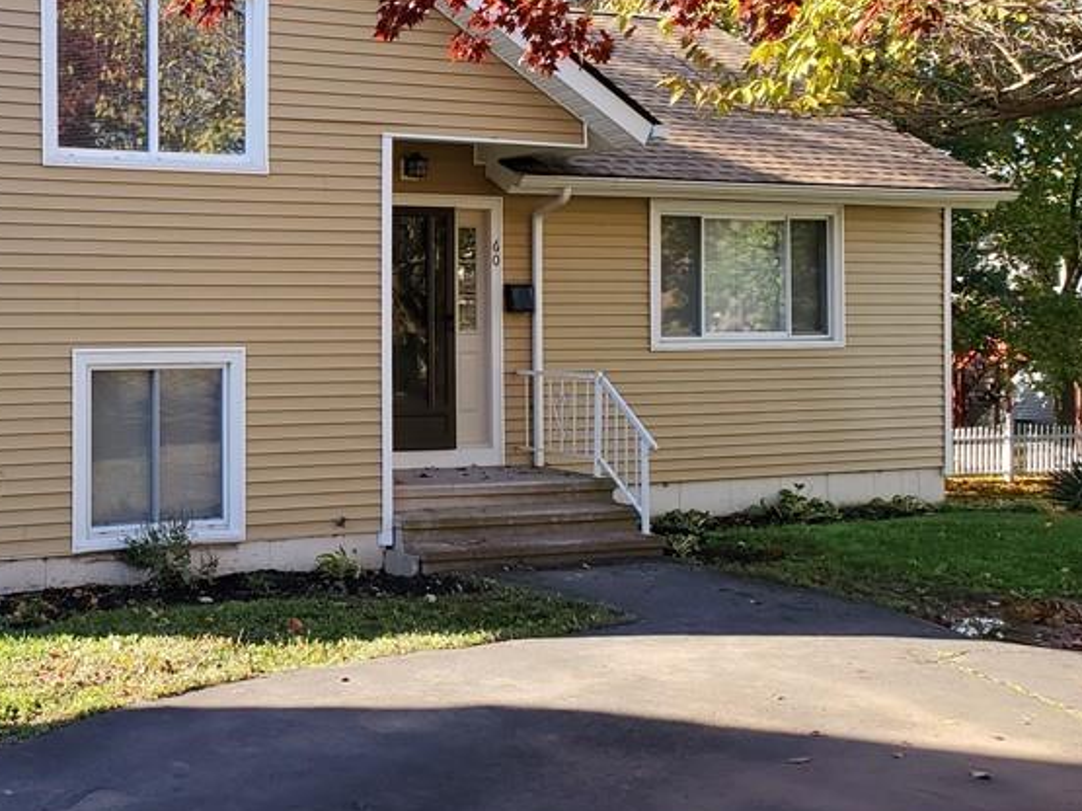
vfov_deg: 30.2
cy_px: 337
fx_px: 1500
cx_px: 189
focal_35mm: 48
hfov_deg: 37.9
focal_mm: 4.3
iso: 50
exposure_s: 1/230
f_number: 2.4
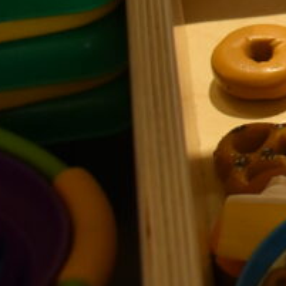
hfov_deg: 12.0
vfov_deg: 14.5
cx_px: 684
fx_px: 1094
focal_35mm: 117
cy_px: -33
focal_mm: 18
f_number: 4
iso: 800
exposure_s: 1/60
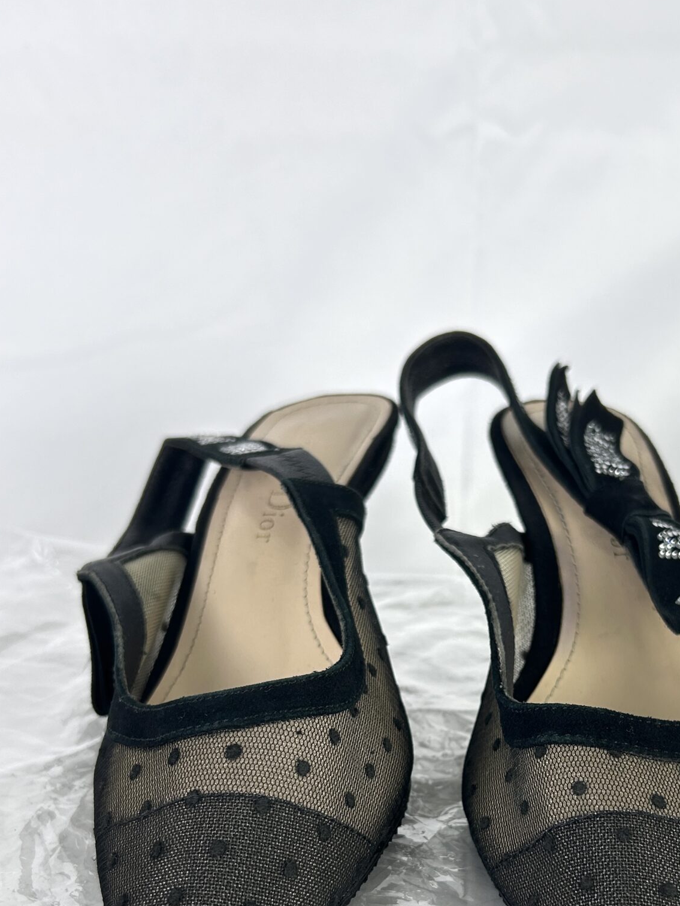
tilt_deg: -26.1
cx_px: 437
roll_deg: -1.4
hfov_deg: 32.7
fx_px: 1152
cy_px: 710
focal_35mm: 44
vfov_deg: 41.3
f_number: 1.5
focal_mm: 5.7
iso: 40
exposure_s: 1/100
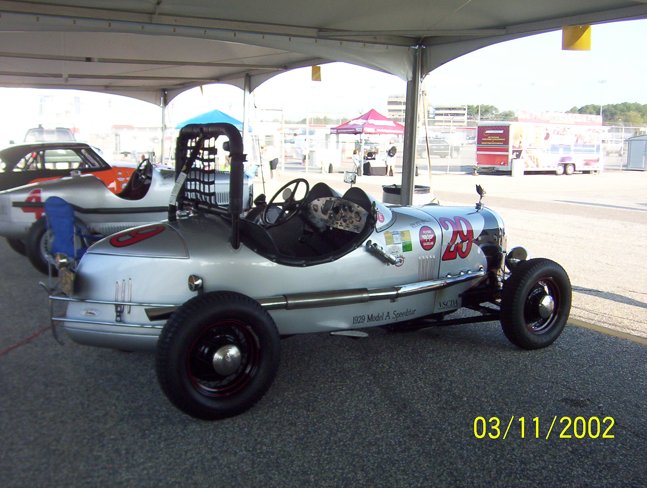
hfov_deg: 51.2
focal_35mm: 36
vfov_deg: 39.8
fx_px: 674
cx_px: 324
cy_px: 244
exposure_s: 1/487
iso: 100
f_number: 2.76
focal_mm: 5.54
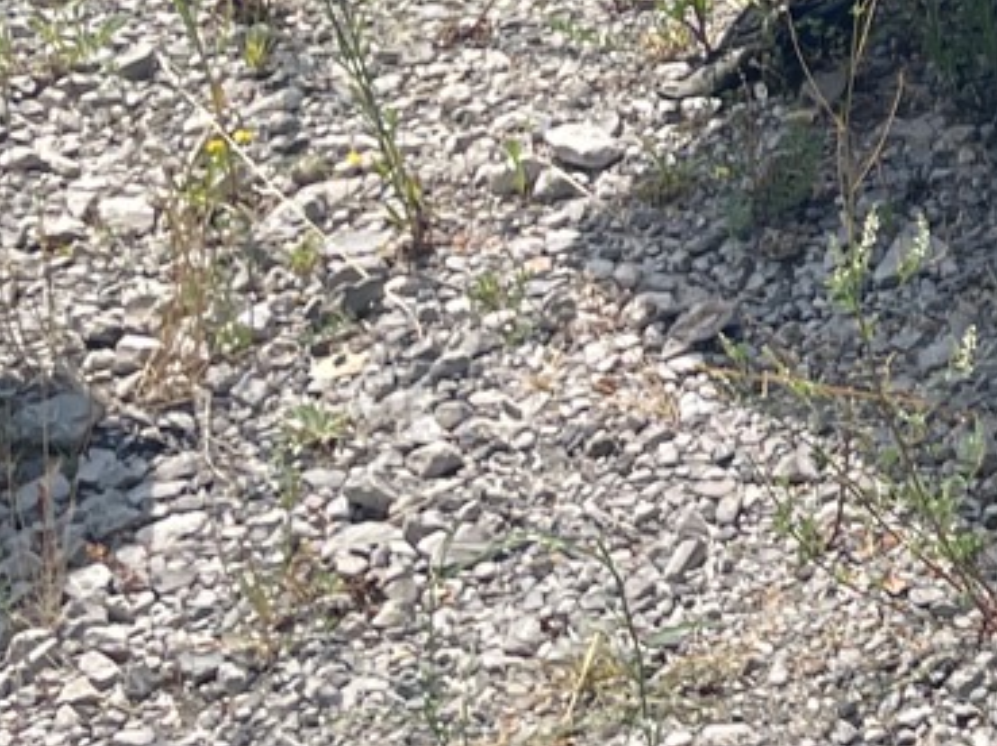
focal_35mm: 127
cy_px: -24
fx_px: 3654
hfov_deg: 12.6
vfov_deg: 11.5
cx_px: 2291
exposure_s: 1/1689
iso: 32
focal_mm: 4.2
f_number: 1.6
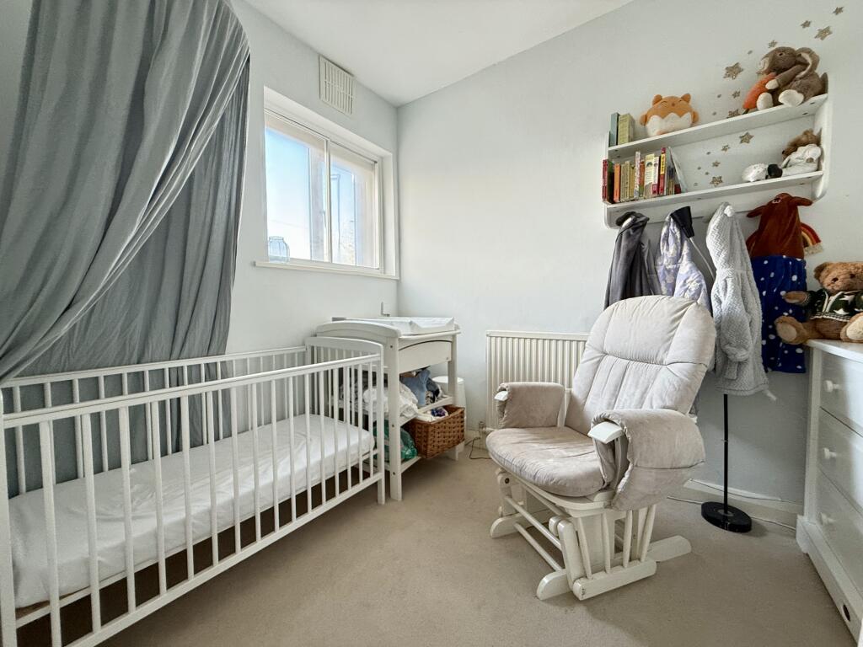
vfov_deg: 85.7
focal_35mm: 14
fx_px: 349
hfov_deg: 102.1
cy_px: 324
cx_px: 432
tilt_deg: -1.4
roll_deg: +0.6
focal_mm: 2.22
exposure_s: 1/60
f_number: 2.2
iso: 500
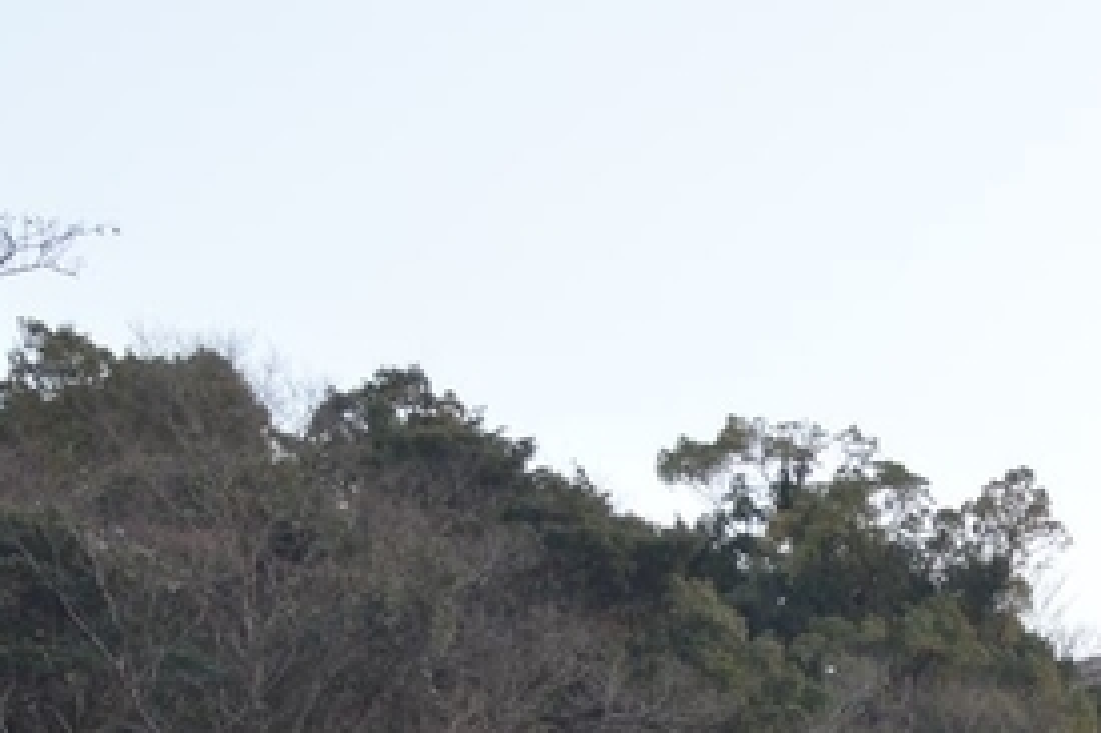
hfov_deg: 16.6
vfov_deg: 10.9
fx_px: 3607
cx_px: 1313
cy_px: 1322
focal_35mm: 118
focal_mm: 18
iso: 400
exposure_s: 1/100
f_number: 5
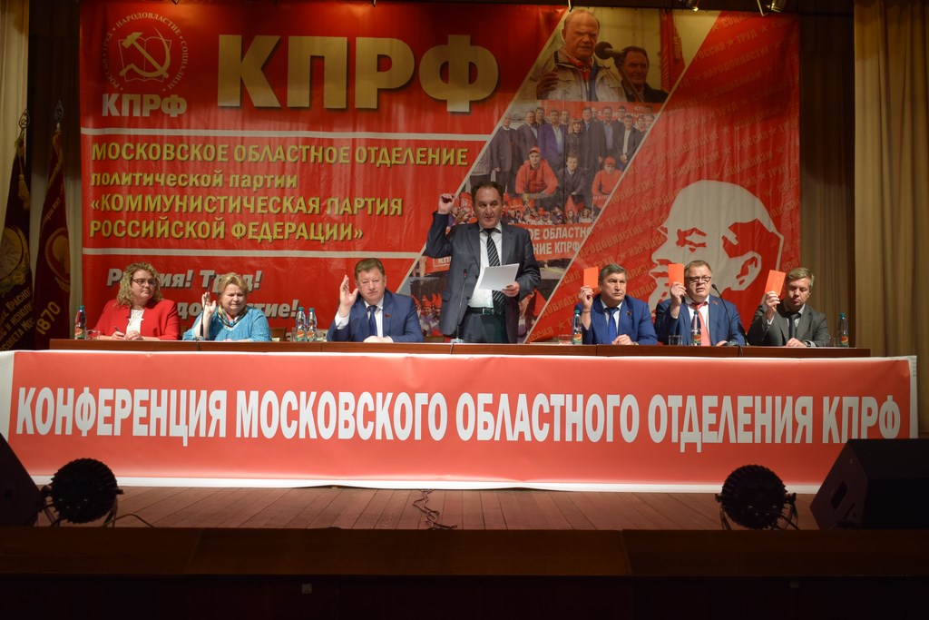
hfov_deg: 55.1
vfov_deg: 38.4
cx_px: 464
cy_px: 310
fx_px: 890
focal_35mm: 34
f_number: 4.5
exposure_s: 1/80
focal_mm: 23
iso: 400
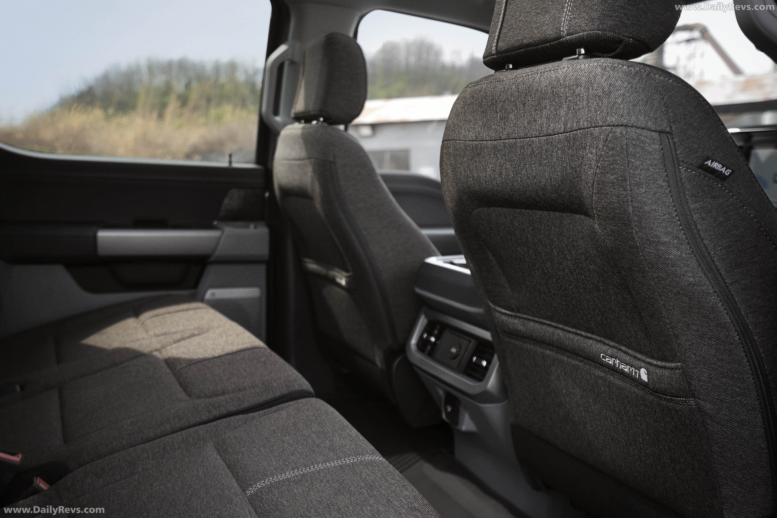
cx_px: 388
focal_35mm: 35
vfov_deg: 37.9
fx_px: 755
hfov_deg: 54.4
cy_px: 259
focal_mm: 35
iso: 100
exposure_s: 1/15
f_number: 4
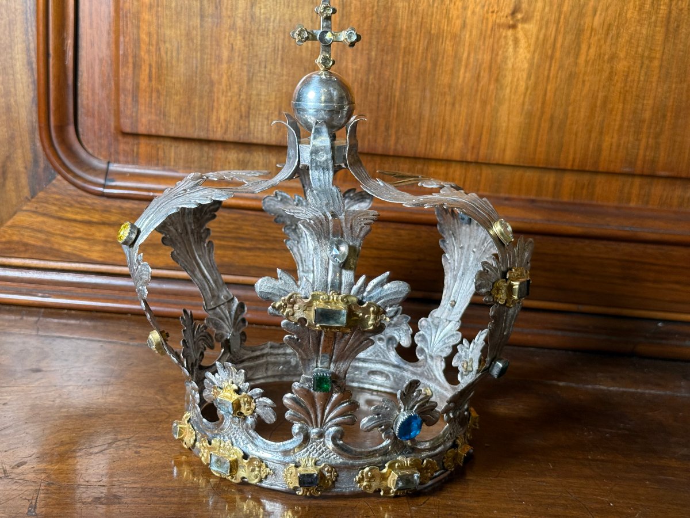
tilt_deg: -14.1
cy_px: 259
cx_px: 345
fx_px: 957
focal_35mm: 48
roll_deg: -4.6
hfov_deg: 39.7
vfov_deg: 30.3
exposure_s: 1/77
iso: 80
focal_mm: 6.76
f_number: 1.78
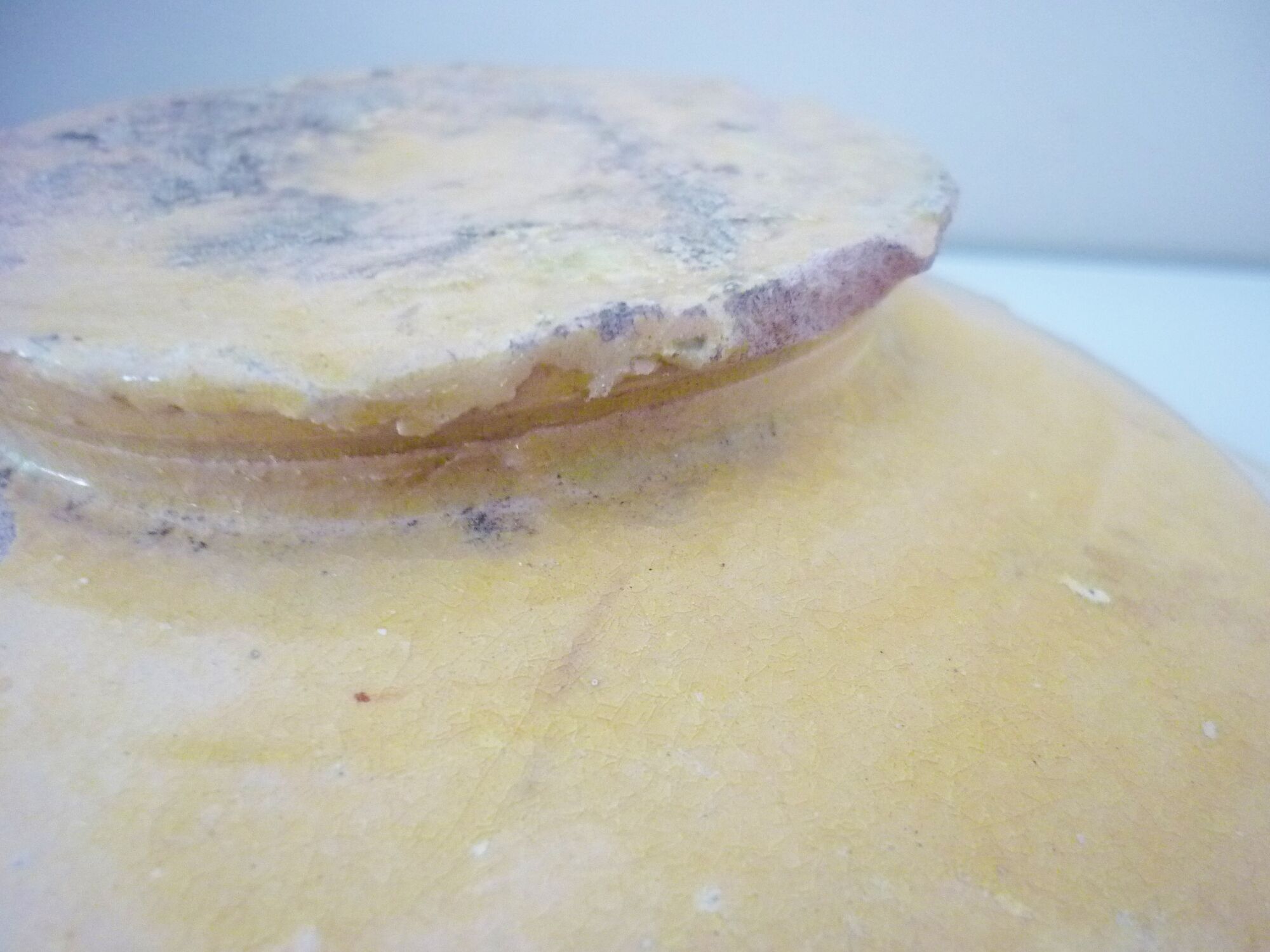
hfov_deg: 55.4
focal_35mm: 33
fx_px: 1211
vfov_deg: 42.9
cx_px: 635
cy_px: 476
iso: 400
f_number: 2.8
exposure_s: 1/10
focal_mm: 5.5
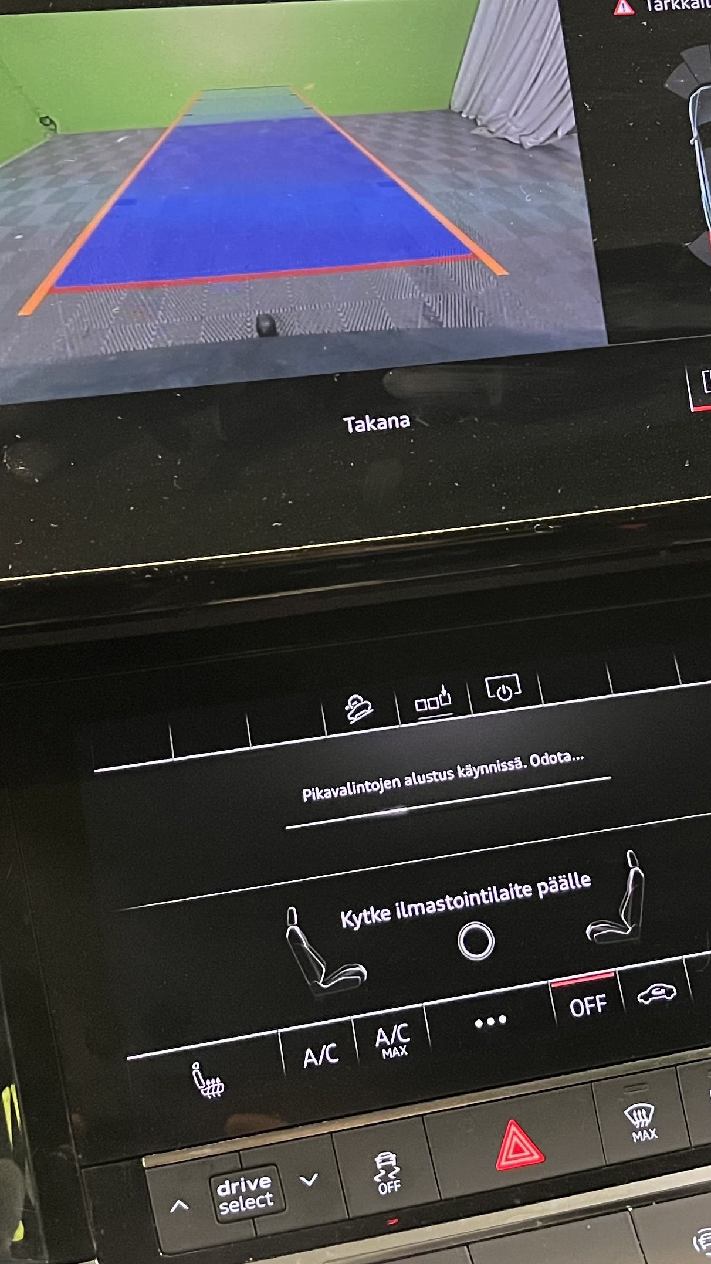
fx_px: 1777
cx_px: 423
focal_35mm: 53
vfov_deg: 38.8
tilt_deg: -24.4
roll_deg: +0.1
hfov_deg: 22.6
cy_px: 442
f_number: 1.6
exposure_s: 1/33
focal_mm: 5.1
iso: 640
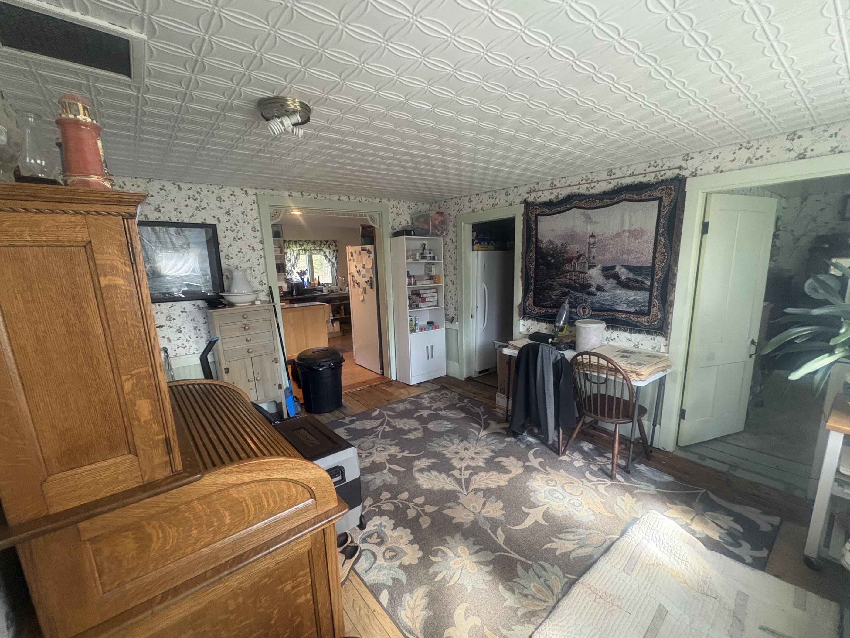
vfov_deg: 81.7
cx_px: 423
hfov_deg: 98.2
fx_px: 368
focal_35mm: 15
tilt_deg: -10.4
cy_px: 336
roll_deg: +2.3
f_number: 2.2
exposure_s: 1/60
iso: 320
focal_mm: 2.22
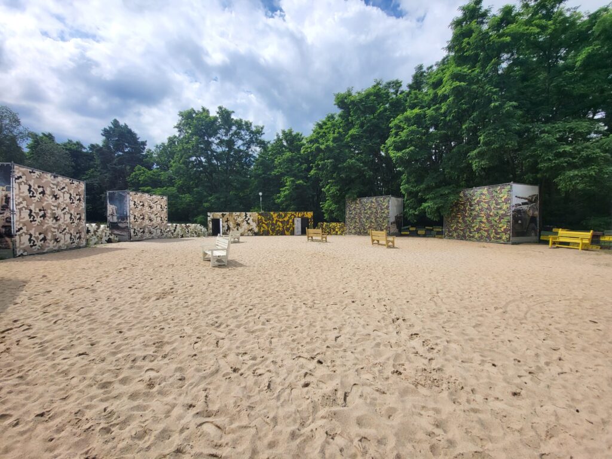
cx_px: 306
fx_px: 230
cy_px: 230
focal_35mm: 13
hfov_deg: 106.2
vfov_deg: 89.9
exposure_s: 1/1497
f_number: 2.2
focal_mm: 1.74
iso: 32
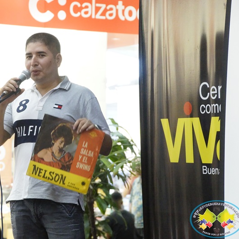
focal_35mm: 164
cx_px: 65
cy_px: 119
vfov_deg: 10.7
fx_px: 1278
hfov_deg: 10.7
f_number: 5.6
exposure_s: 1/15
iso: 3200
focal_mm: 85
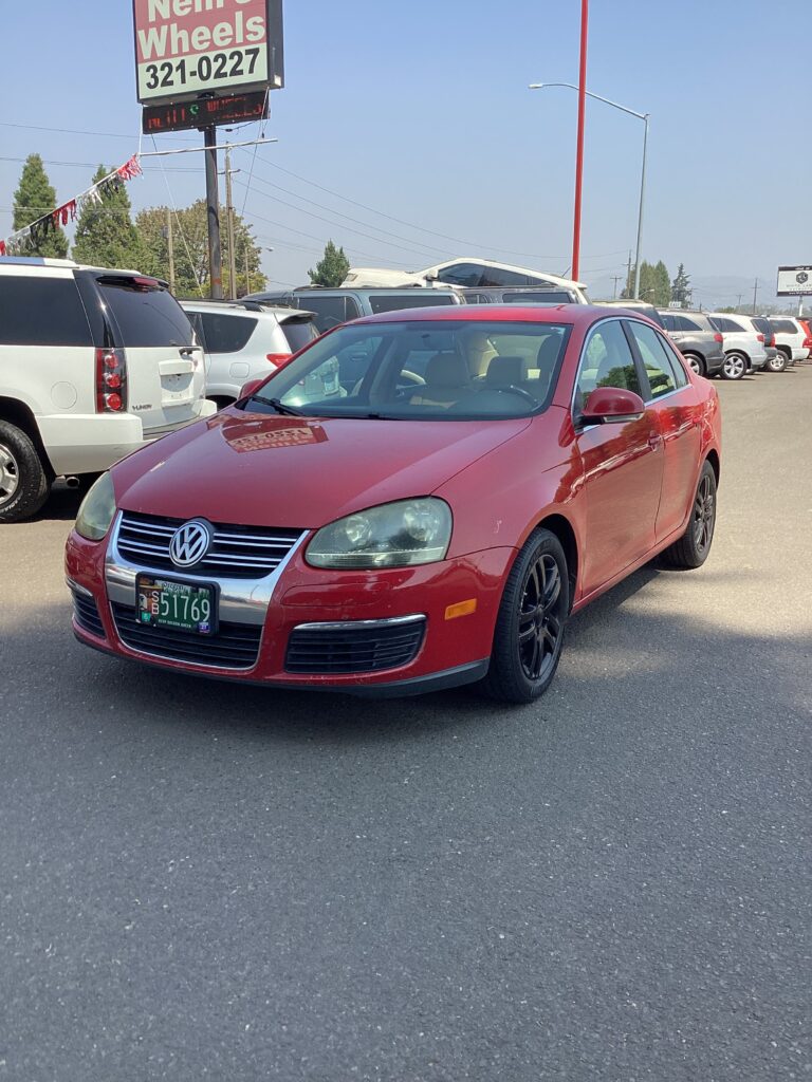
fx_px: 970
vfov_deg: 58.4
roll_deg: -0.5
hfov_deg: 45.4
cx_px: 406
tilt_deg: -12.8
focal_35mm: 31
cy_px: 541
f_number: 2.4
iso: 25
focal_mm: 3.3
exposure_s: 1/679
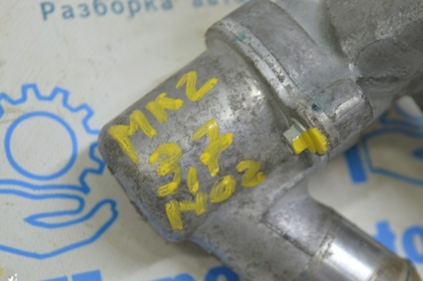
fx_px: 968
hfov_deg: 24.6
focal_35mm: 82
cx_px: 212
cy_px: 140
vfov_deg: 16.5
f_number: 5.6
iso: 400
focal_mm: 55
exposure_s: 1/20
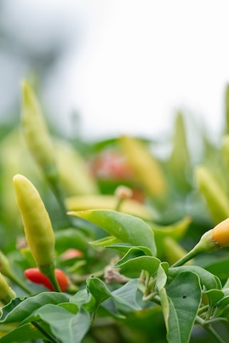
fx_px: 2412
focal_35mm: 253
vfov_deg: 8.1
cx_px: 12
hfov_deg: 5.4
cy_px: 198
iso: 200
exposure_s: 1/200
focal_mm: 120
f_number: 5.6
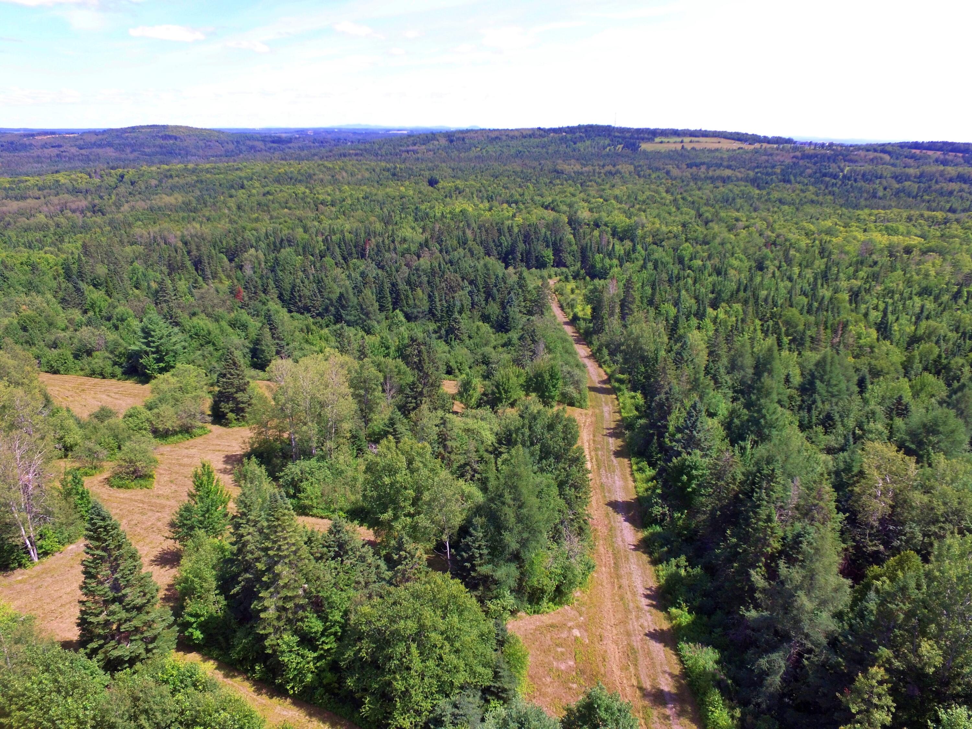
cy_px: 364
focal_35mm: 20
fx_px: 562
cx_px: 486
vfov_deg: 66.0
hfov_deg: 81.7
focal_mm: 3.61
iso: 100
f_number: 2.8
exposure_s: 1/518
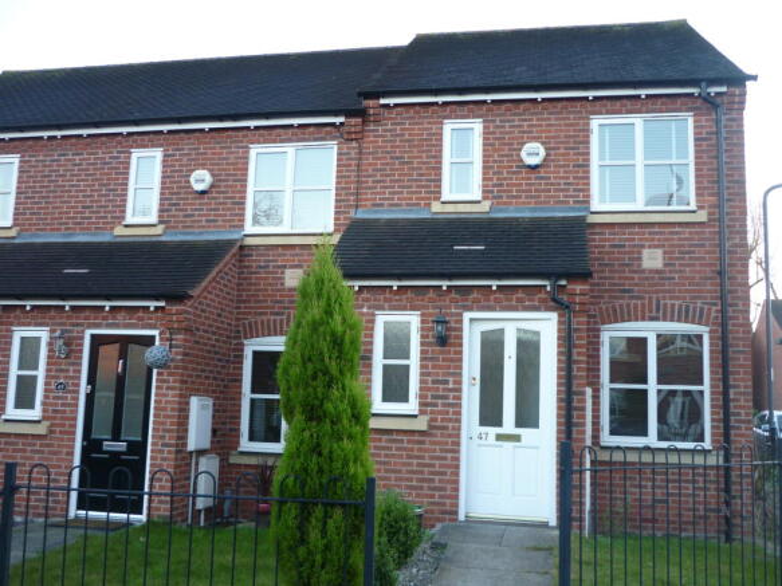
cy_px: 293
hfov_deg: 55.4
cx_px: 391
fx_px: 745
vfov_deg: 42.9
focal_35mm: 33
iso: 100
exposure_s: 1/30
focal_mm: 5.5
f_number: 2.8
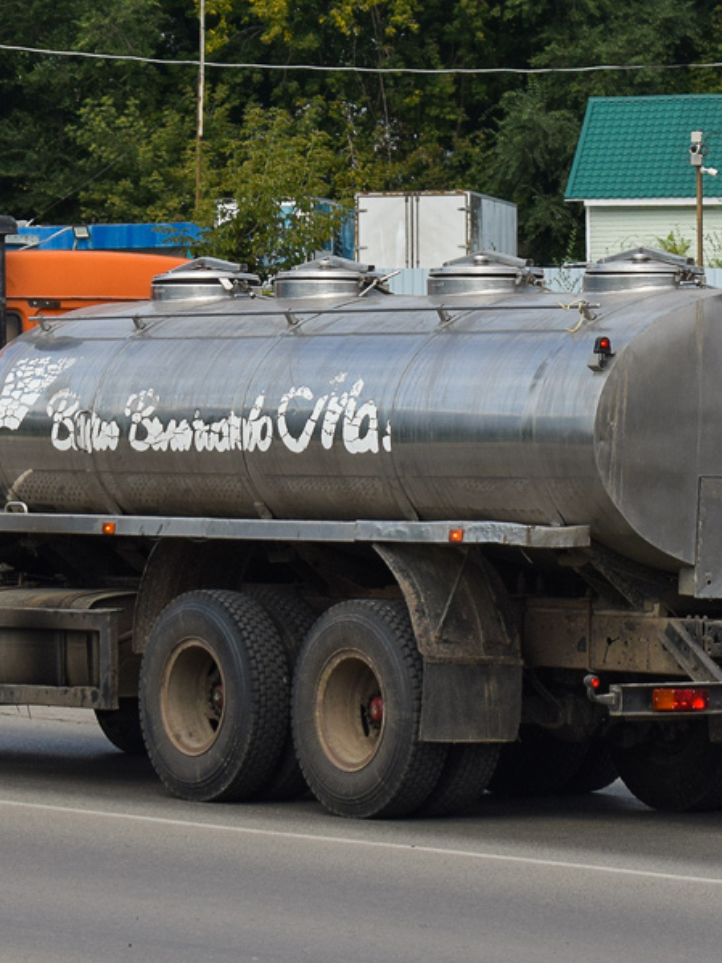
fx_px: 4422
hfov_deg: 9.3
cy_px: 339
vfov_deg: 12.4
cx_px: 285
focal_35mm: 159
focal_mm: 55
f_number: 6.3
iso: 200
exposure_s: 1/1000
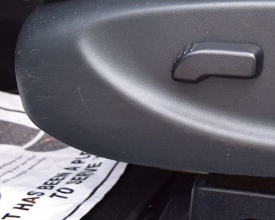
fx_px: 521
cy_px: 17
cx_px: 300
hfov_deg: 27.2
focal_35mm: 64
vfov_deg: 23.2
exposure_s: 1/15
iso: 450
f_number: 6.3
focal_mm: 18
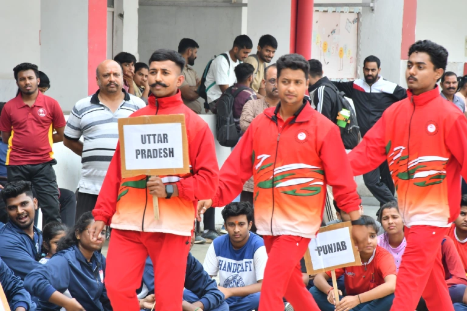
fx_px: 2724
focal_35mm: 210
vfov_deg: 6.5
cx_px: 234
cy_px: 156
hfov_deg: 9.8
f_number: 14
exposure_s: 1/125
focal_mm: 140
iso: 400
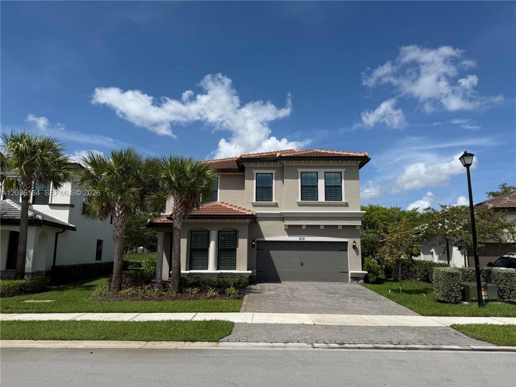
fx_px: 358
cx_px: 258
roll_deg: -0.6
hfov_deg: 71.6
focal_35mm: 24
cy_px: 194
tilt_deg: +10.4
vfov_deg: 56.8
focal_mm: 6.76
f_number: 1.78
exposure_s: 1/8130
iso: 80
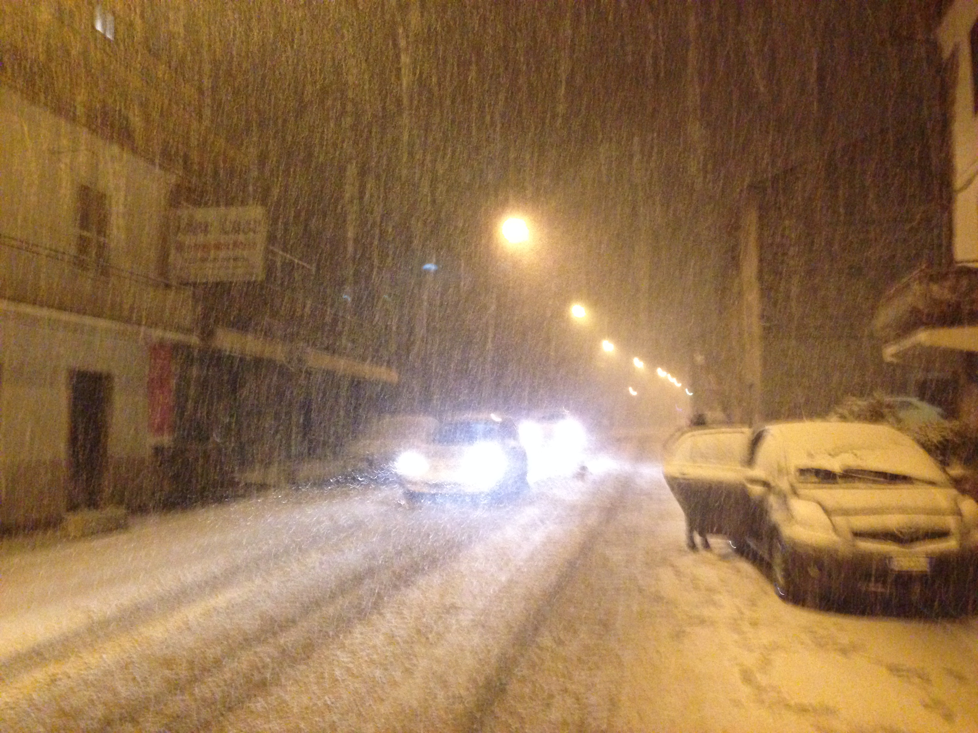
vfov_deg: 42.9
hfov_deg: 55.4
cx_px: 489
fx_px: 932
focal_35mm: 33
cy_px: 366
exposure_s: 1/15
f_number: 2.4
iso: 640
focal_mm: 4.12
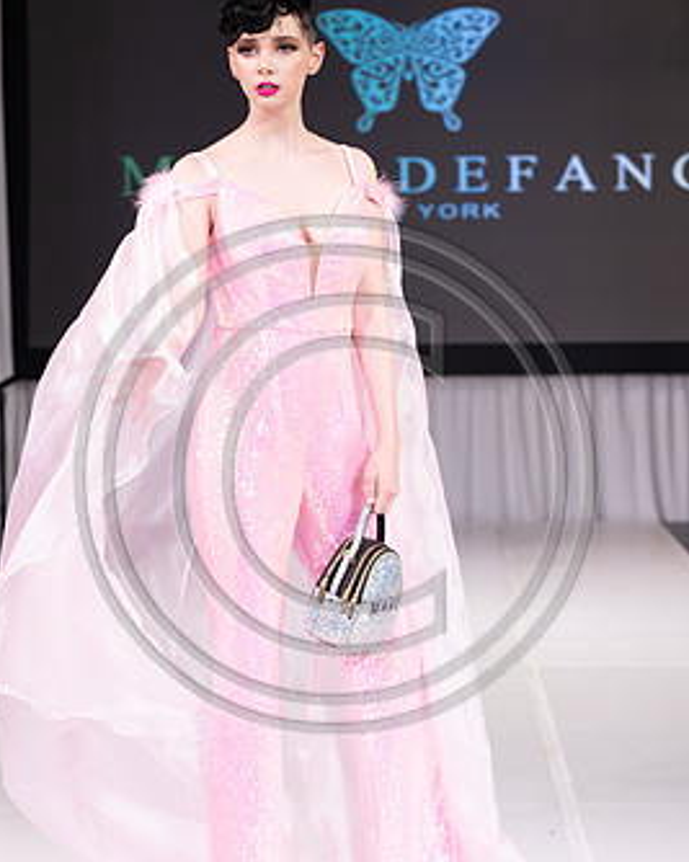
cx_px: 334
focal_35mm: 120
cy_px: 475
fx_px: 3060
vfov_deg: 16.0
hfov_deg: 12.8
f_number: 5.6
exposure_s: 1/400
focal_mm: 95
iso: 2000
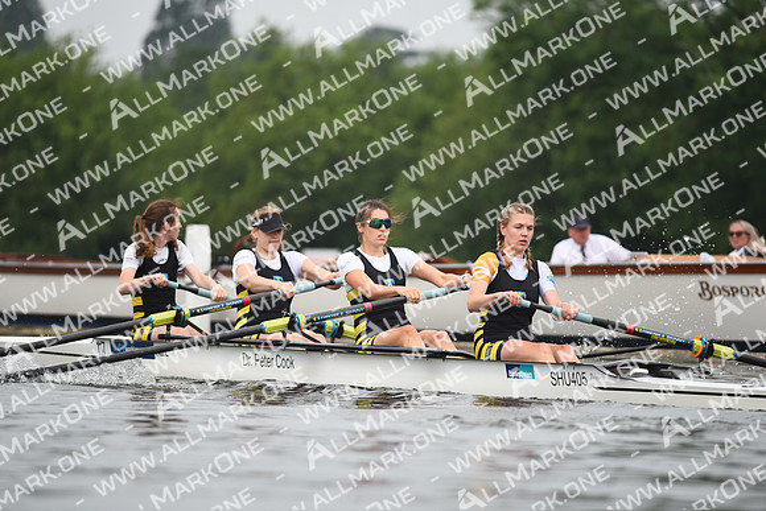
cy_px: 256
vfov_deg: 4.6
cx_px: 383
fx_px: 6385
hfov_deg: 6.9
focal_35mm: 300
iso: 320
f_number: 4
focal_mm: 300
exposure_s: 1/1600
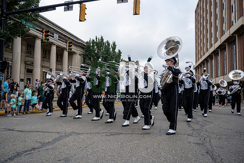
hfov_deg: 61.9
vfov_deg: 43.6
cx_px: 122
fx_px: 203
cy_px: 82
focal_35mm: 30
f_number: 4
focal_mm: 30
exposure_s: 1/1600
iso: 500
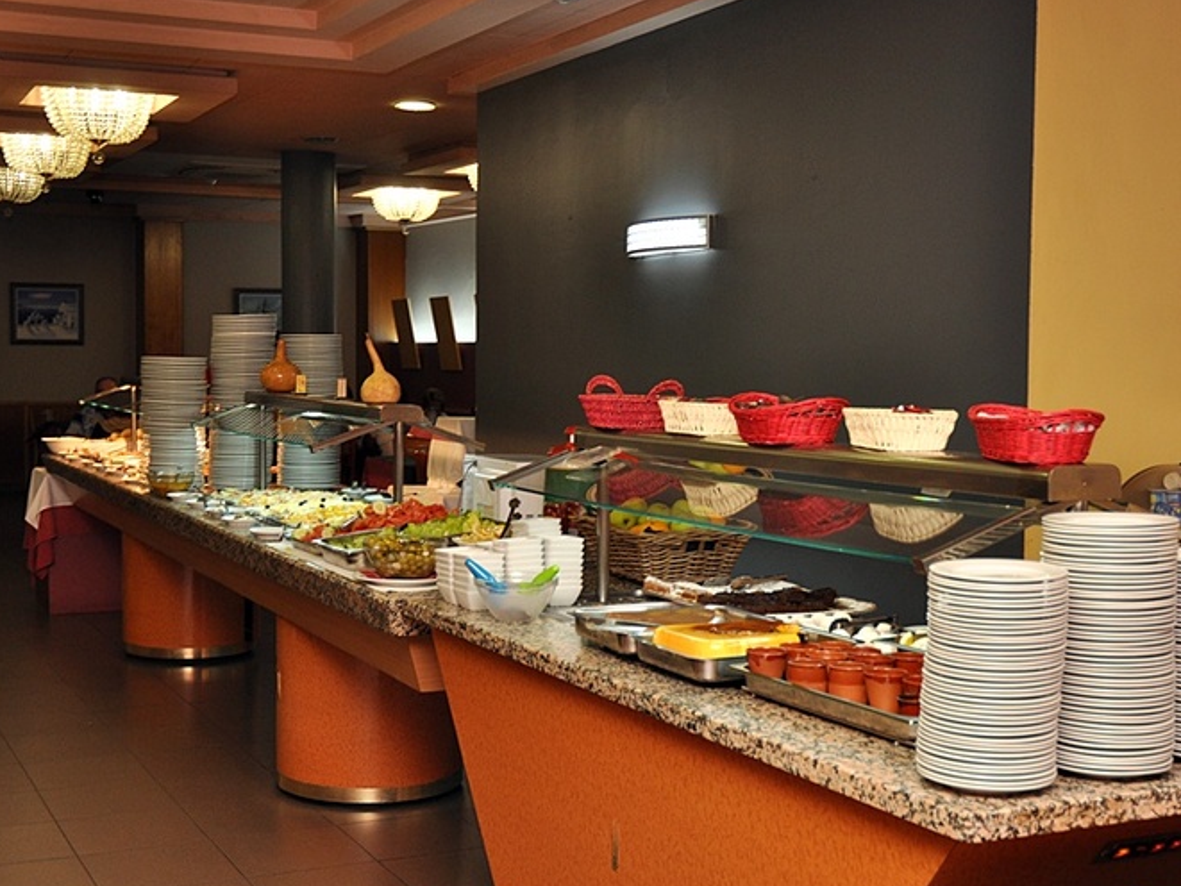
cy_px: 438
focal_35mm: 51
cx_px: 552
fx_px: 1726
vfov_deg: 28.8
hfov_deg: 37.8
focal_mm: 29
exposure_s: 1/60
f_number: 5
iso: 400
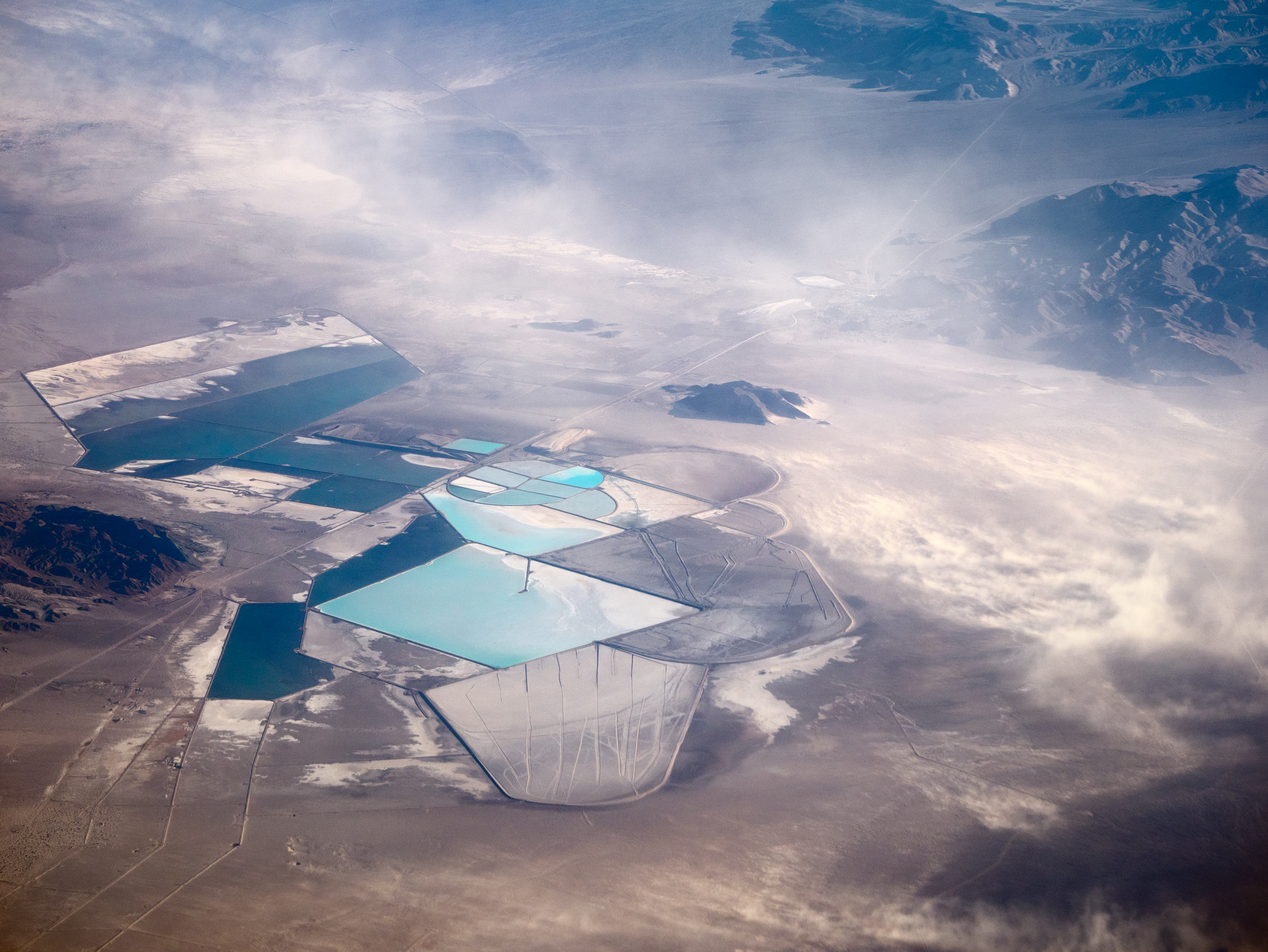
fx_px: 6230
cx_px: 634
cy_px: 476
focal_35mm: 170
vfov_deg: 8.7
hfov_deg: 11.6
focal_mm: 85
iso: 200
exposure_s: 1/400
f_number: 8
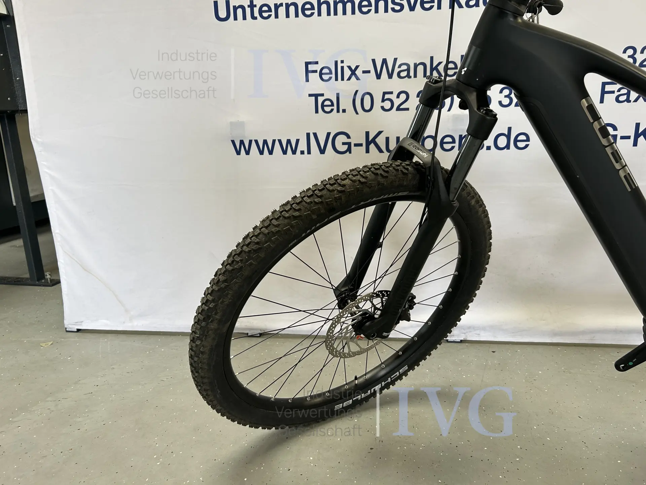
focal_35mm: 26
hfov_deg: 67.3
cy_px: 242
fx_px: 485
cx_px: 323
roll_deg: +1.8
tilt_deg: -14.9
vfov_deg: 53.1
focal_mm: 5.7
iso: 125
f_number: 1.5
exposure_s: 1/100
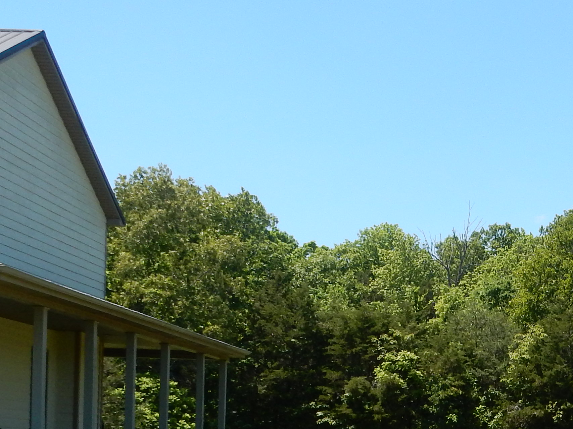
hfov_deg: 23.5
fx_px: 1341
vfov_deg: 17.6
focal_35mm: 81
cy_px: 458
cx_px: 505
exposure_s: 1/800
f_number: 4
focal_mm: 5.4
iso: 125
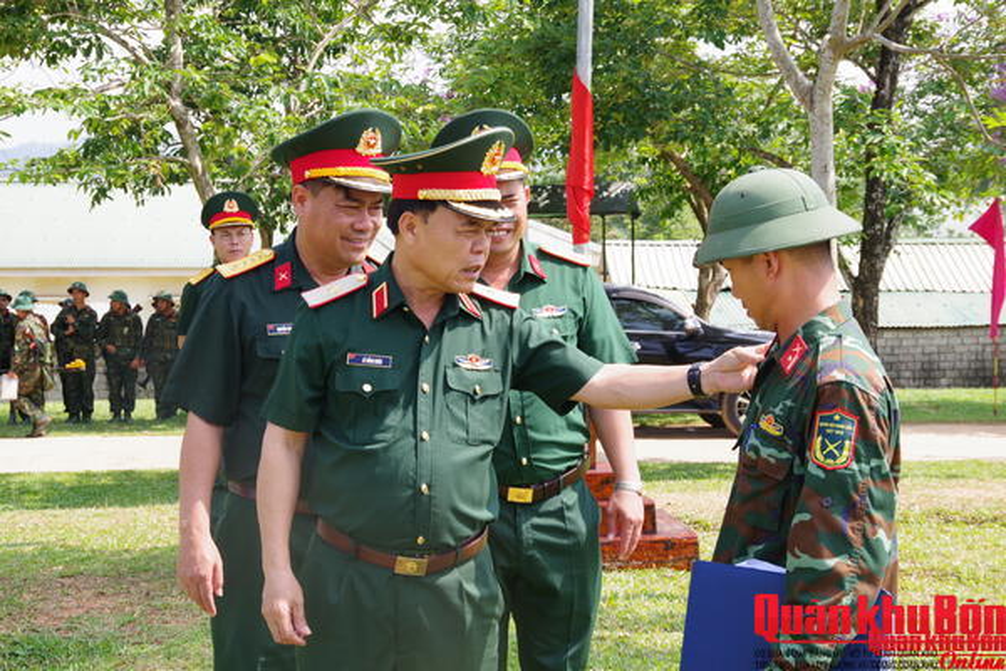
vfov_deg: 18.9
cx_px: 503
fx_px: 2012
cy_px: 336
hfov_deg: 28.1
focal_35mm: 72
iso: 400
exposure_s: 1/180
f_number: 11
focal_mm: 48
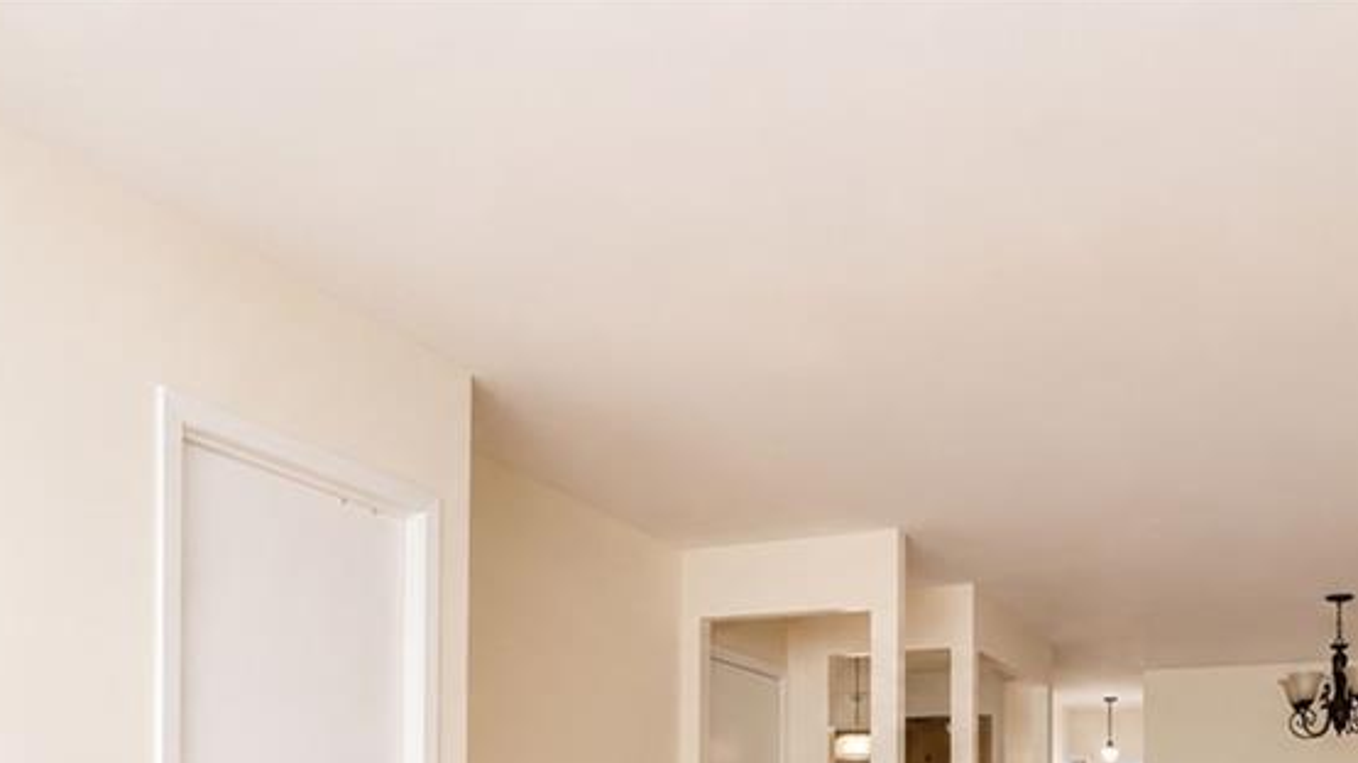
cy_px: 824
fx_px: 1044
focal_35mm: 29
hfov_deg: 65.7
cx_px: 788
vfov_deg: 34.9
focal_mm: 10
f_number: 9
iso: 1600
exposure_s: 1/125
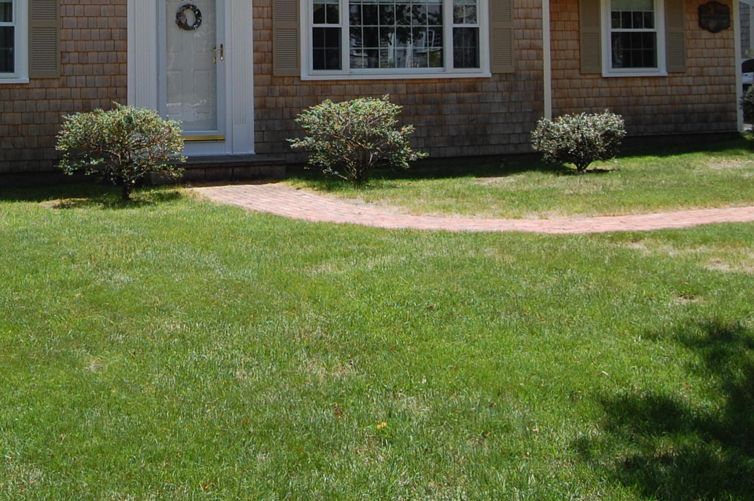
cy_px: -24
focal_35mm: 57
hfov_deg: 34.3
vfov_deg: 22.6
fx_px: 1193
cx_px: 183
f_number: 8
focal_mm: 18
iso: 200
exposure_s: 1/250
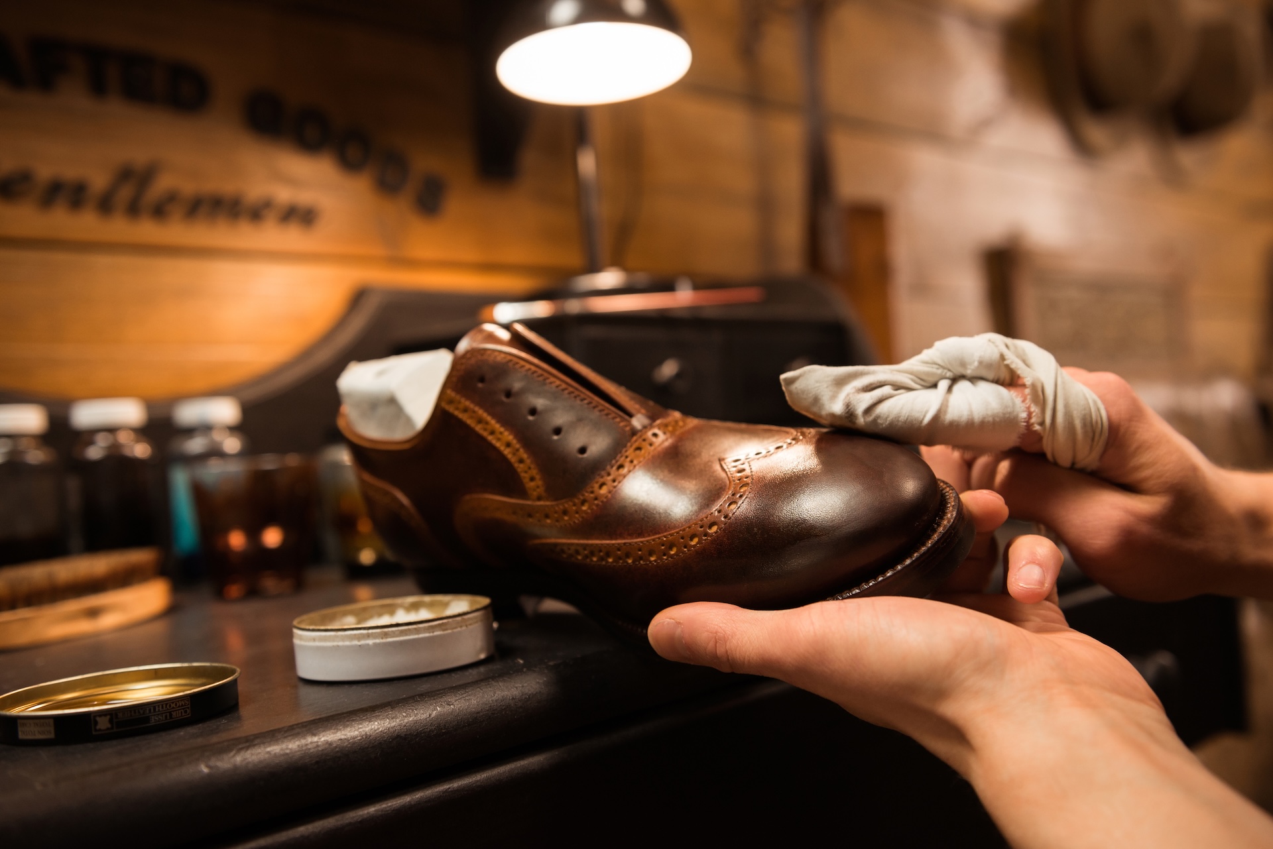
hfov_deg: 54.4
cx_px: 636
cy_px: 424
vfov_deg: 37.9
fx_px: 1238
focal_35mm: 35
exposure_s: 1/125
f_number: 3.5
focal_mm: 35
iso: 500
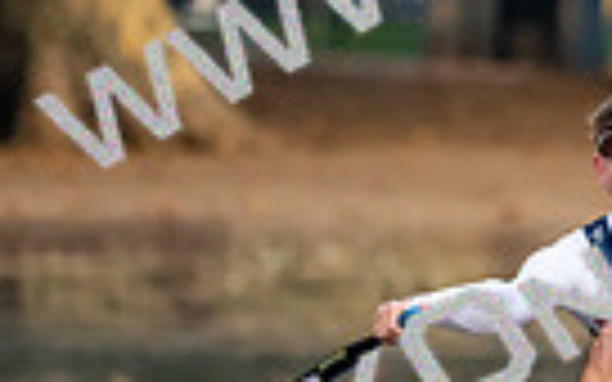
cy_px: 182
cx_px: 594
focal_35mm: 1741
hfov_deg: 1.2
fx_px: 29038
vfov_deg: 0.8
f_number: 4.5
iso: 3200
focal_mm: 400
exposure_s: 1/2500
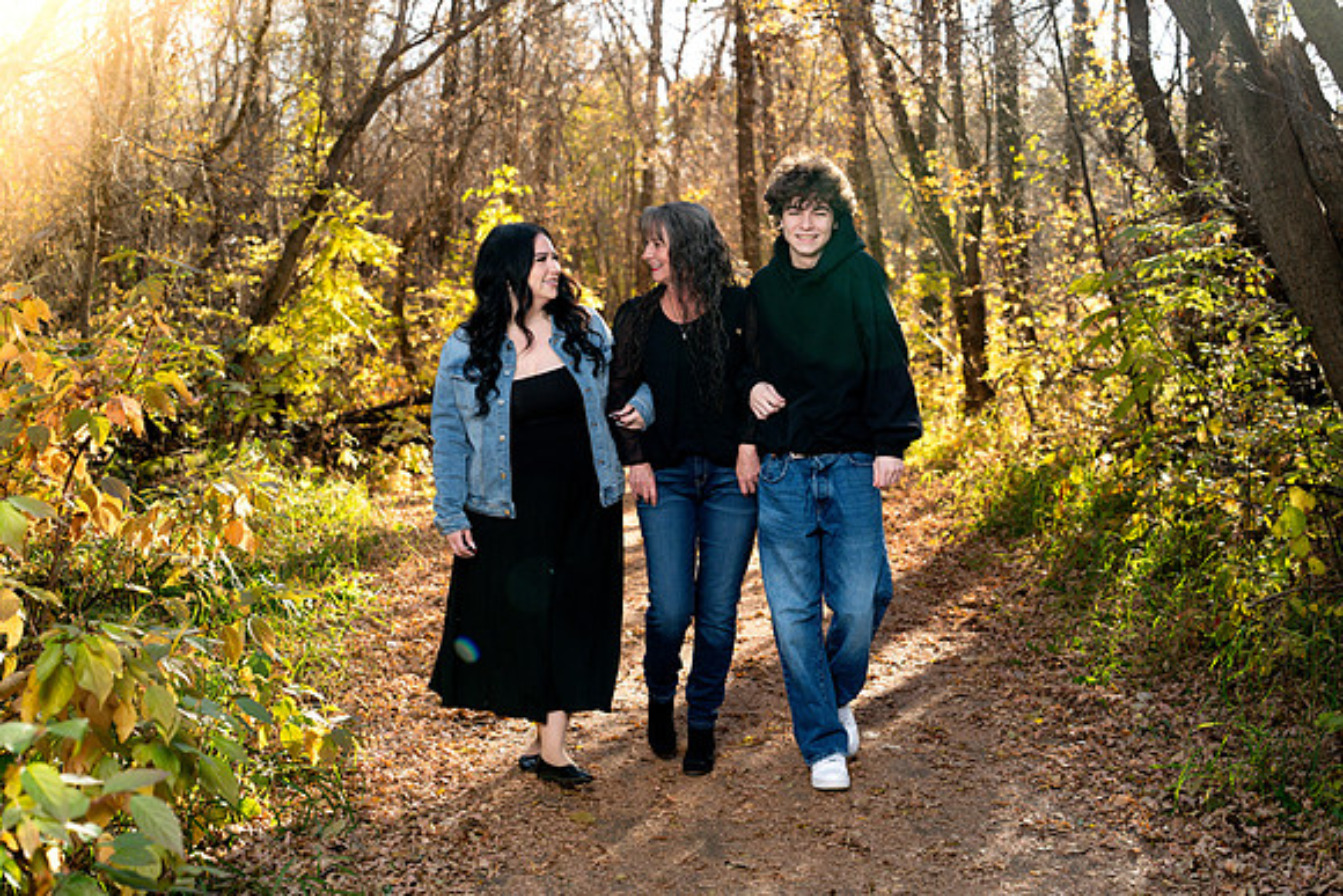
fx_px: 1866
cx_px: 672
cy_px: 448
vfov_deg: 27.0
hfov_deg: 39.6
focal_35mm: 50
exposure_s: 1/160
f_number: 3.5
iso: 400
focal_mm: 50
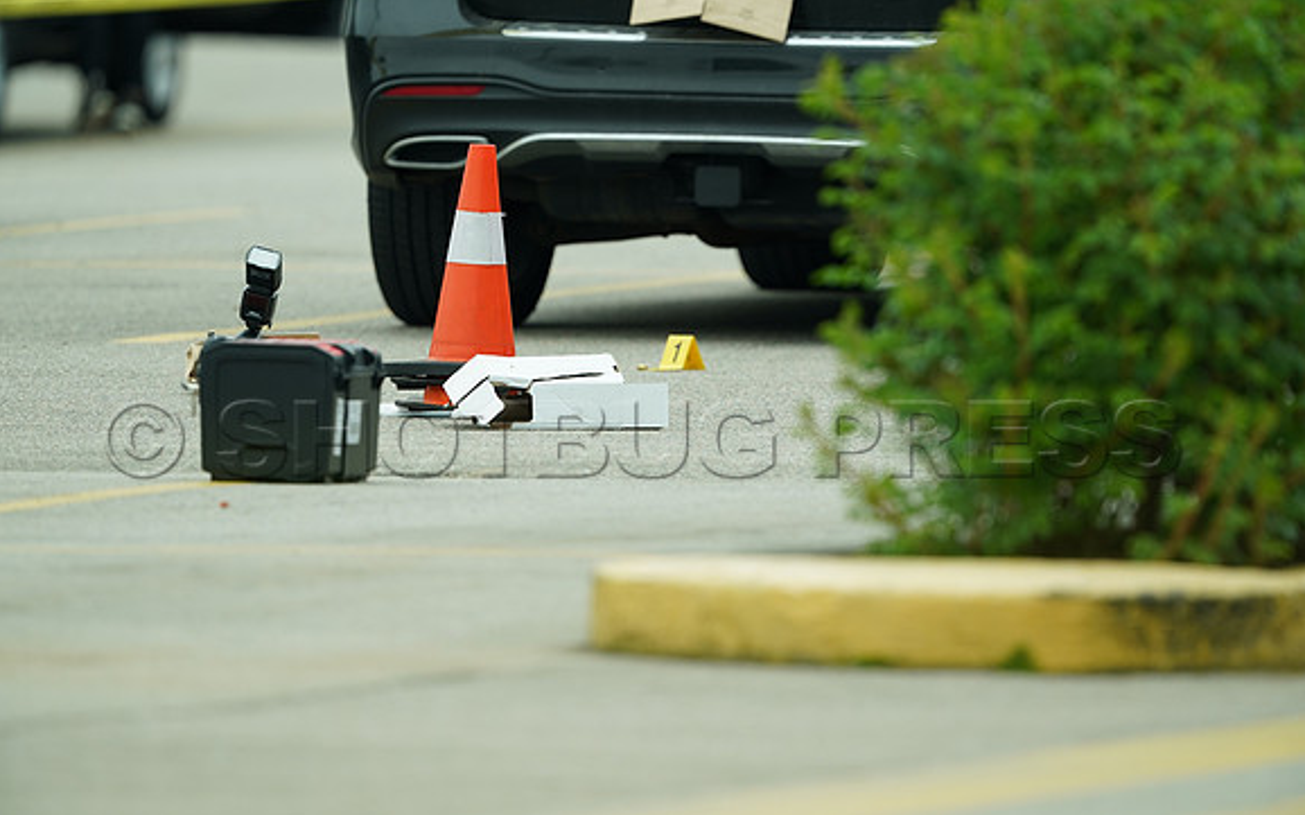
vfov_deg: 1.5
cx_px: 652
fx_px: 30580
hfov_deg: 2.4
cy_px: 417
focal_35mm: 860
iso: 400
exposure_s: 1/320
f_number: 6.3
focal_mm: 840
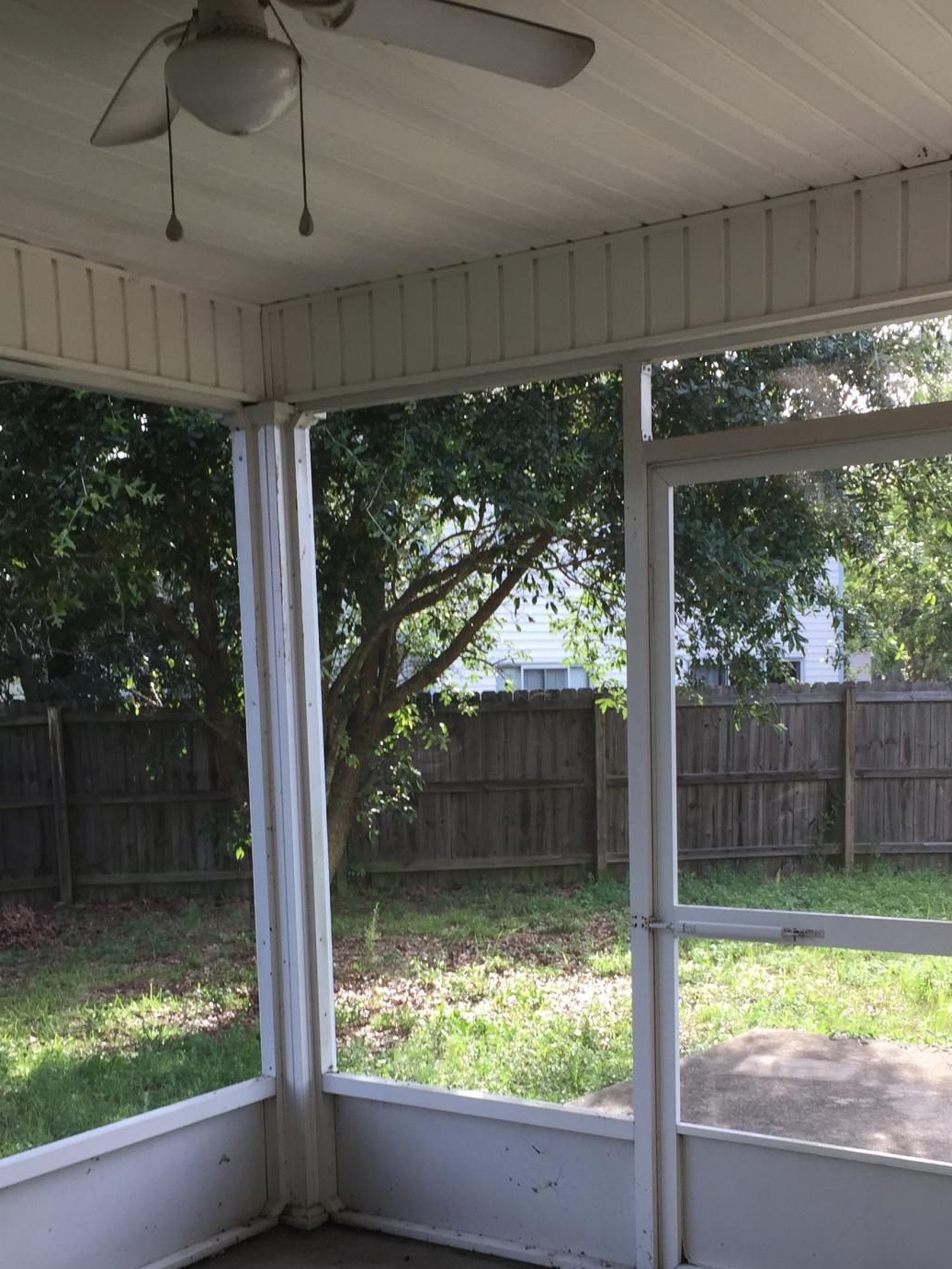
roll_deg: +1.3
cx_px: 538
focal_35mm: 42
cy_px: 862
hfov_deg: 34.3
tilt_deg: -4.4
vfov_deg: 44.0
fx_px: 1540
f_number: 2.2
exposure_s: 1/120
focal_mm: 4.15
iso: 32
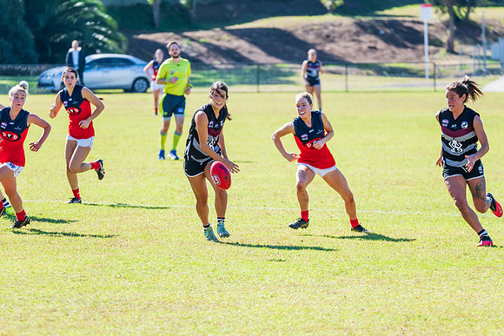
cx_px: 257
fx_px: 4121
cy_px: 168
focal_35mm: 294
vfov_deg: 4.7
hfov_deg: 7.0
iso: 800
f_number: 6.3
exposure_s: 1/2000
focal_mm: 280
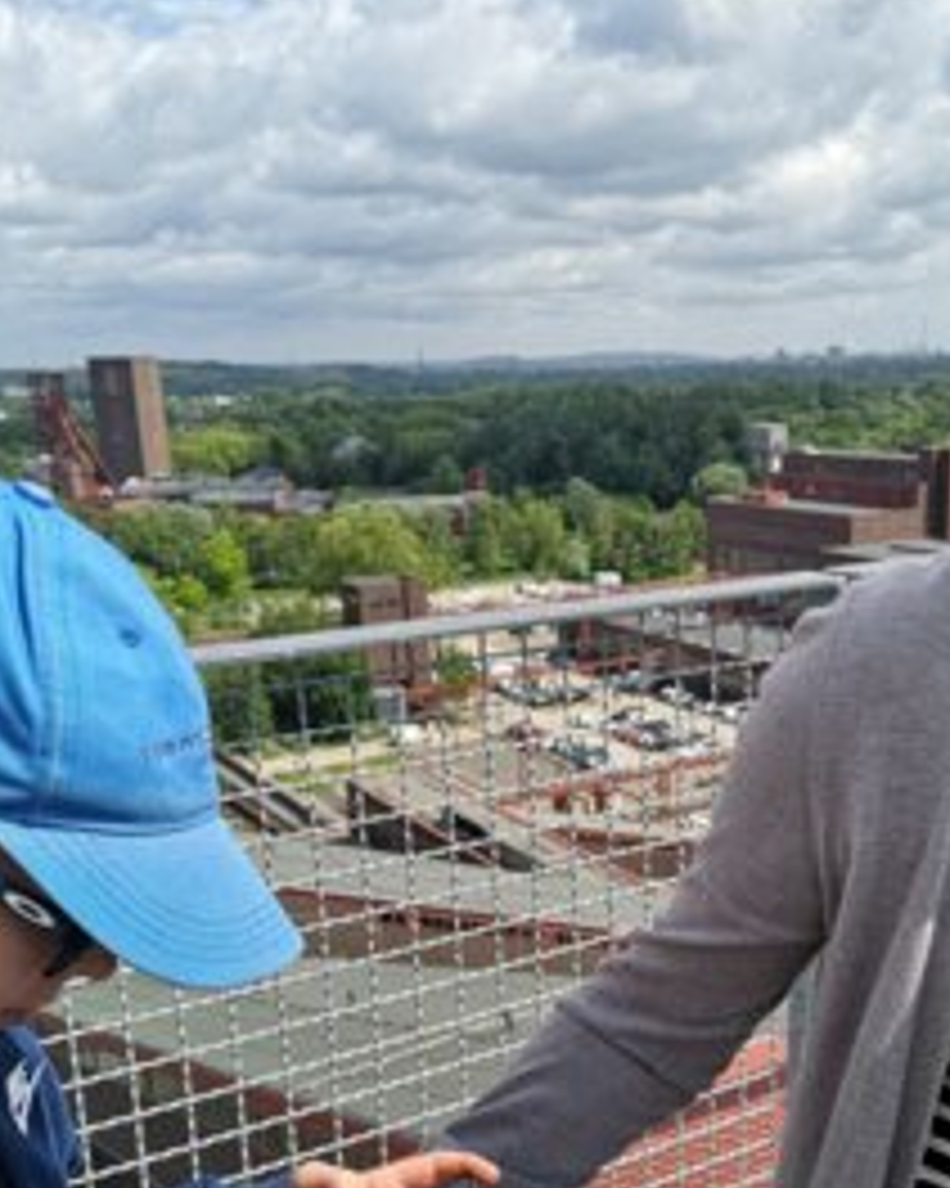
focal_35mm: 40
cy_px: 792
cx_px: 594
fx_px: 1407
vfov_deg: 45.1
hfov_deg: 37.1
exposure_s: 1/1976
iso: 50
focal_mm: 5.58
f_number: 1.8
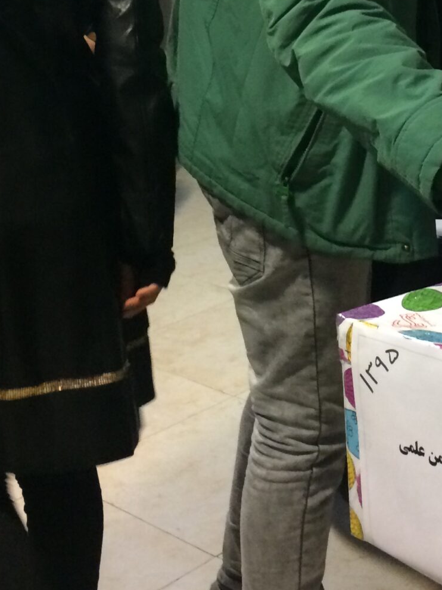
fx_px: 1277
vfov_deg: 25.0
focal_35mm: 75
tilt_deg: -6.6
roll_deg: +0.5
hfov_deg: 19.3
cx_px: 396
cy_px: 30
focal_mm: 4.15
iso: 250
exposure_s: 1/25
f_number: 2.2
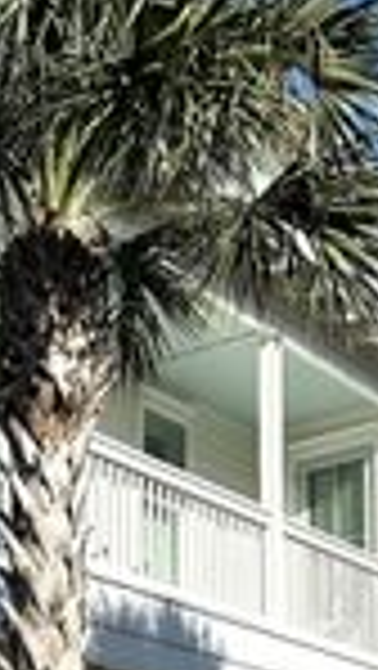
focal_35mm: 88
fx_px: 1565
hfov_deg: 13.7
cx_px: 81
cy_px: 762
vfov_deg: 22.6
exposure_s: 1/8197
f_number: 1.78
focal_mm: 6.86
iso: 80
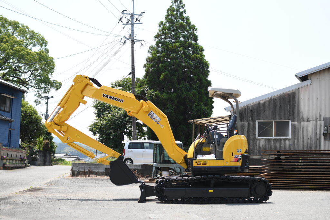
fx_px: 481
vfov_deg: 25.8
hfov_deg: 37.8
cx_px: 165
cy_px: 110
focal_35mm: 52
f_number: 2.8
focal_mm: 35
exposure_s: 1/1000
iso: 100
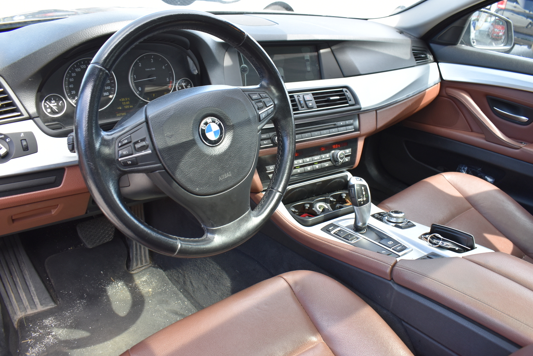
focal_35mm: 29
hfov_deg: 63.6
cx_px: 277
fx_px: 429
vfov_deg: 45.0
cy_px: 188
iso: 400
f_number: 5.6
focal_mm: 18
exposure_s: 1/125
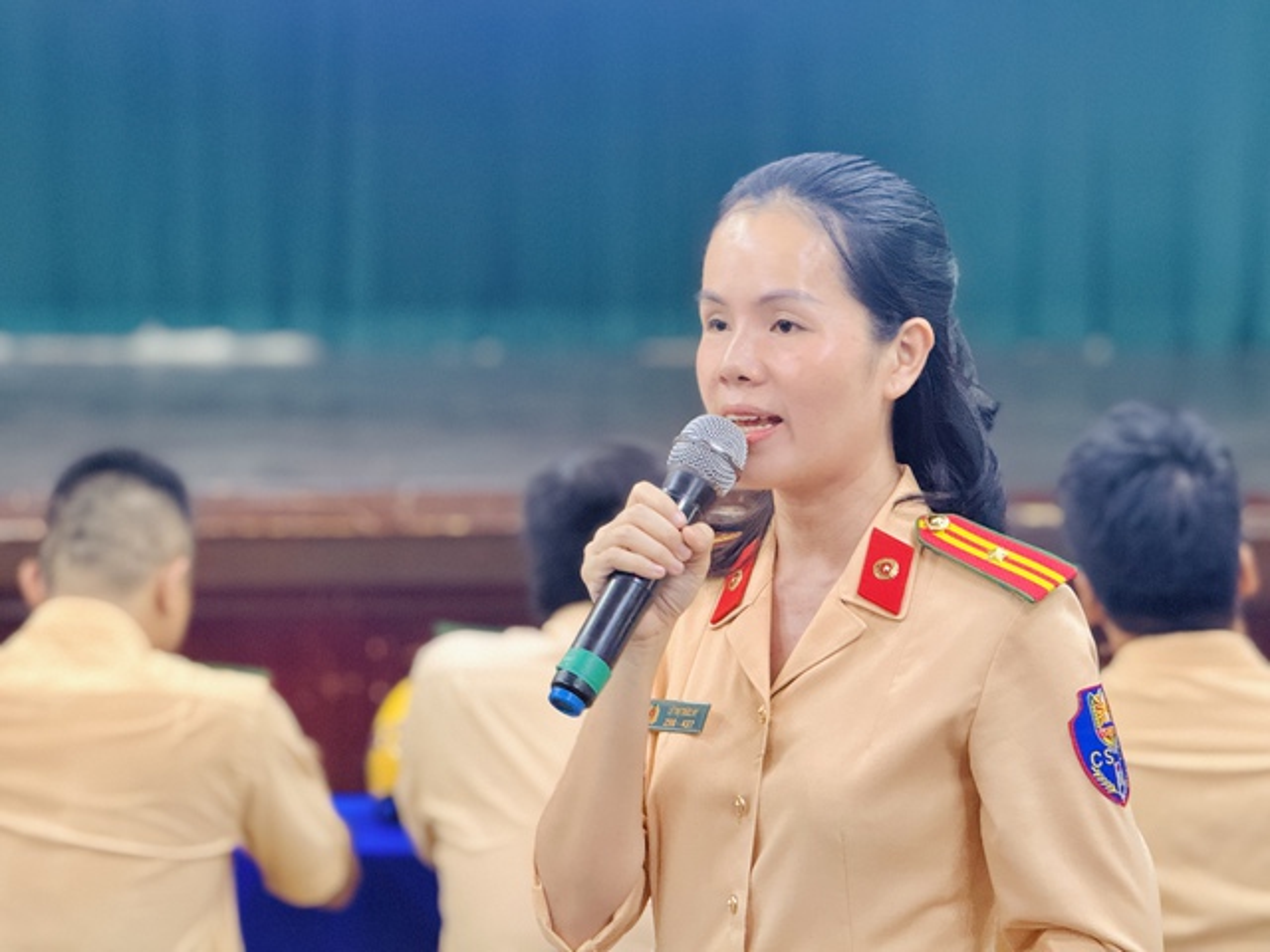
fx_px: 4403
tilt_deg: -5.1
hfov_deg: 16.4
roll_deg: -0.2
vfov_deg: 12.3
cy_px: 476
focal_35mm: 120
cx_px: 635
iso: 1000
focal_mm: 15.66
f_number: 2.8
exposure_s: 1/33
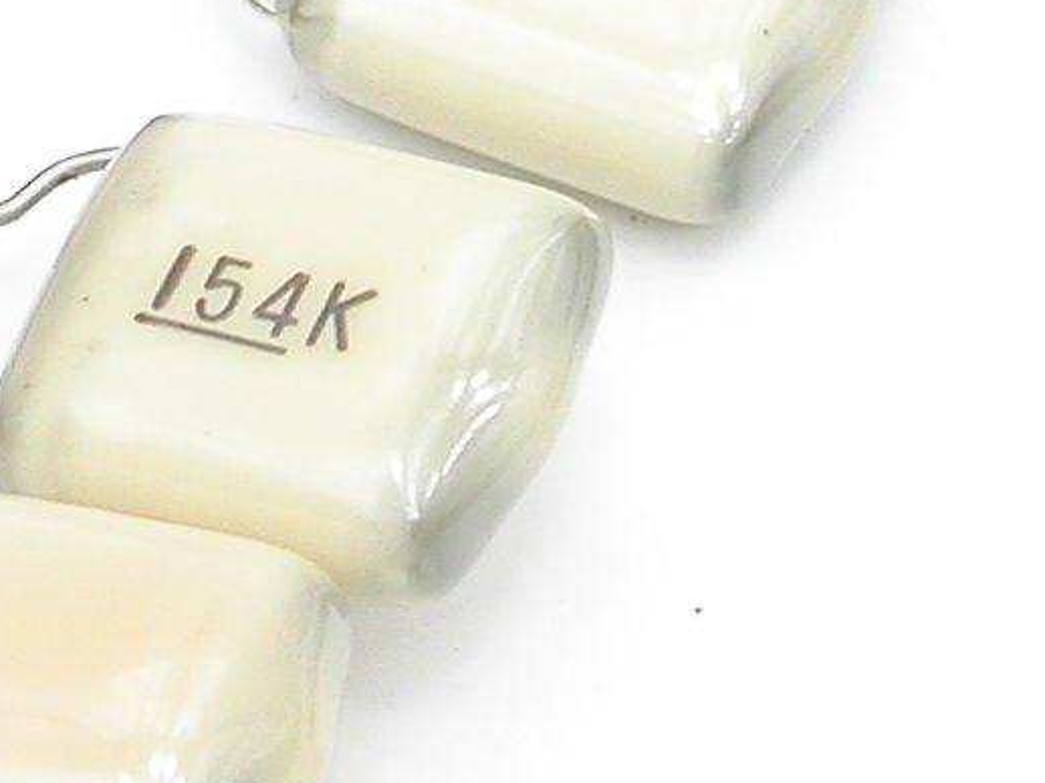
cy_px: -587
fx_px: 20398
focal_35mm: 676
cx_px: 704
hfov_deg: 2.9
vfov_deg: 2.2
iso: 100
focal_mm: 32
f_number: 5.8
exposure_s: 1/32.3
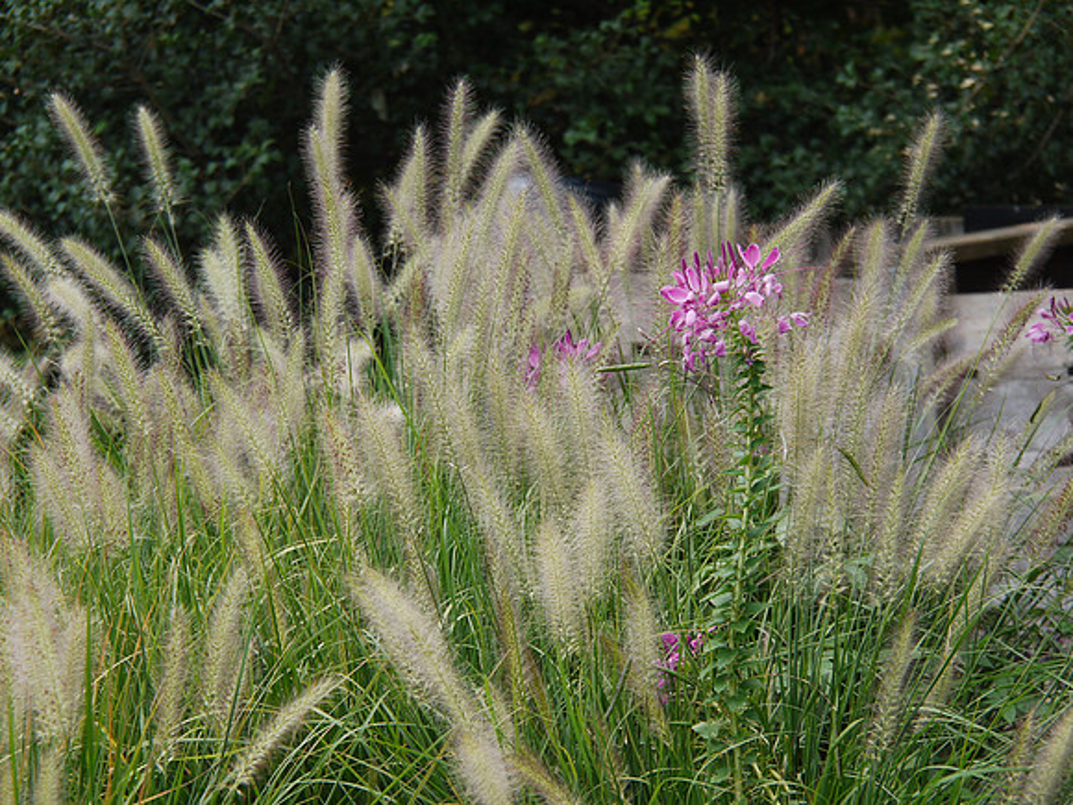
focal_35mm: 116
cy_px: 402
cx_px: 536
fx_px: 3596
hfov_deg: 17.0
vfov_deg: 12.8
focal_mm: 58
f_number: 5.4
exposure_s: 1/250
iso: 200
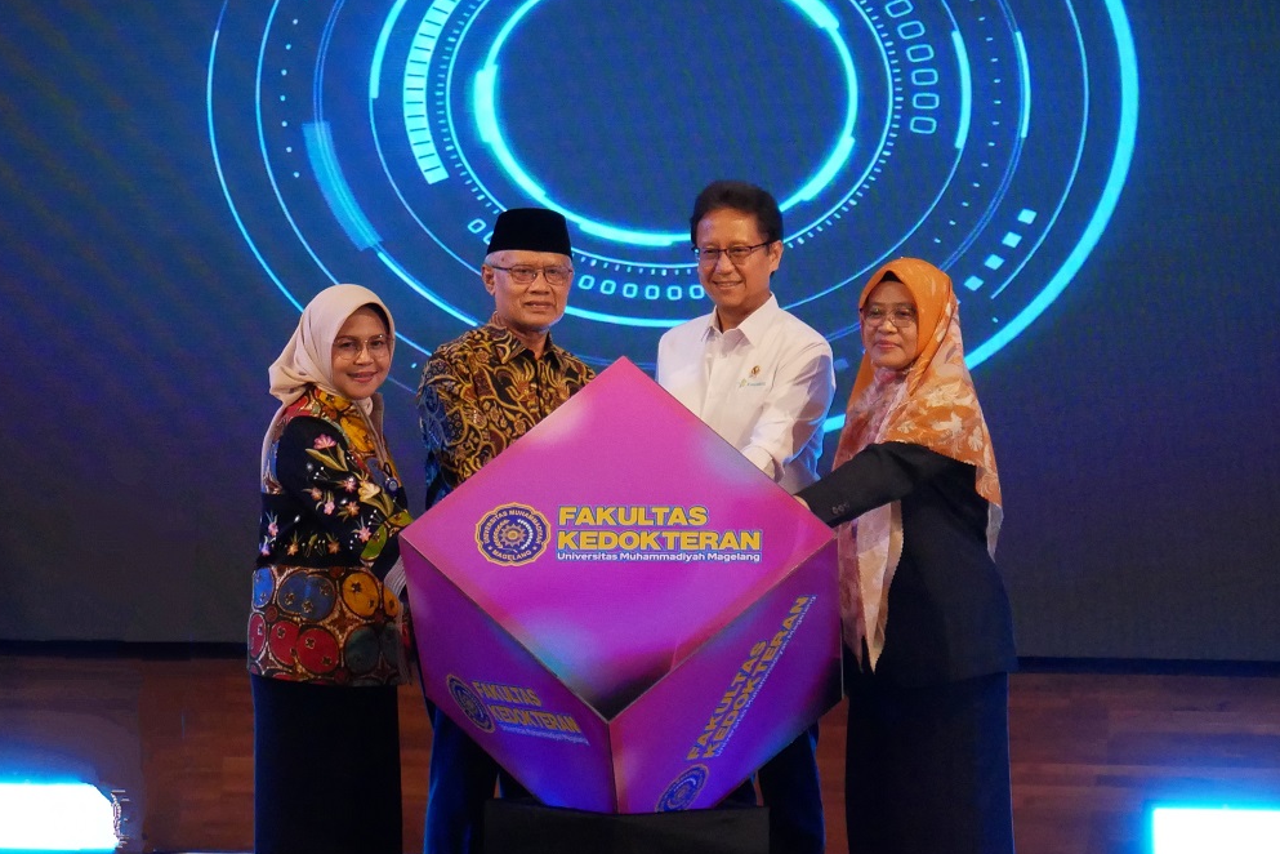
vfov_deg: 15.5
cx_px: 638
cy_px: 457
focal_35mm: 88
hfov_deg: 23.1
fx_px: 3129
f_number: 5.6
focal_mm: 42
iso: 3200
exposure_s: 1/200
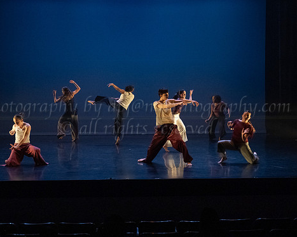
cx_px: 157
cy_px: 121
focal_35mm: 68
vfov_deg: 22.5
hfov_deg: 27.9
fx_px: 598
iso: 4000
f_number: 3.5
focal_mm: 47
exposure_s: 1/400
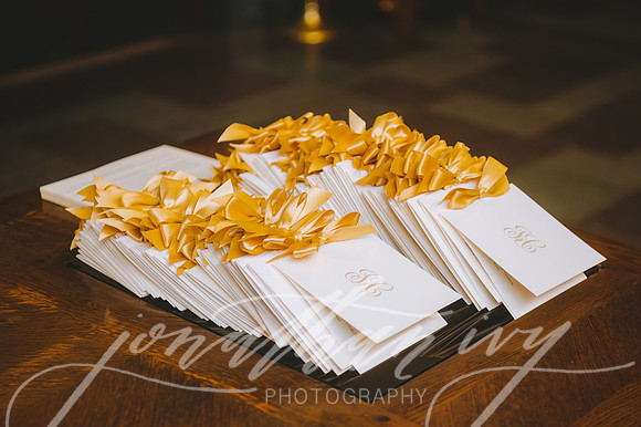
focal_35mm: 70
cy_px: 214
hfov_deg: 28.9
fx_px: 1246
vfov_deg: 19.4
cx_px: 320
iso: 2000
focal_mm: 70
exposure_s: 1/50
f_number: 3.5
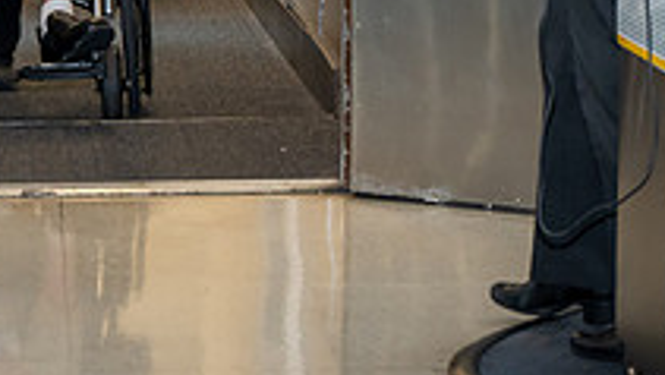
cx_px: 85
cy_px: -63
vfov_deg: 4.4
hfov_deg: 7.9
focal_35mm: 273
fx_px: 4817
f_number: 6.3
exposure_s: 1/100
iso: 3600
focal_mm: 95
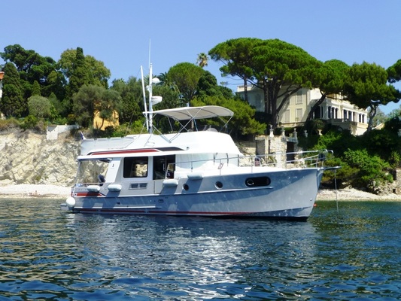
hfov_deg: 36.2
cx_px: 200
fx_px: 614
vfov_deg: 27.5
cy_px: 150
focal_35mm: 53
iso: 100
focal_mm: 9
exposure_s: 1/800
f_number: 4.4
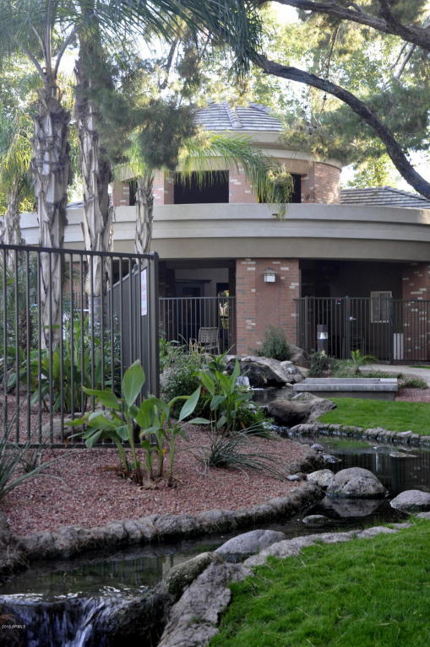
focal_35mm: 63
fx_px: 1132
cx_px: 215
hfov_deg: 21.5
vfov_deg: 31.9
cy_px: 324
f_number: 7.1
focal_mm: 42
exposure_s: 1/50
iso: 800
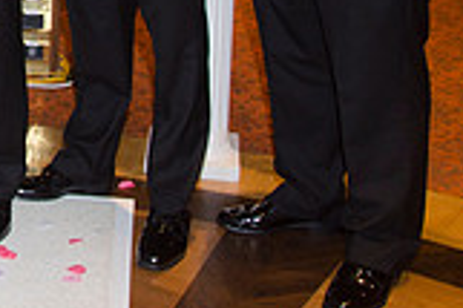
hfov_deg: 19.1
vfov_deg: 13.2
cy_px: -178
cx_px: -178
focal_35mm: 97
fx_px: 1246
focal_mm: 18
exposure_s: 1/60
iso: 400
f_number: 5.6
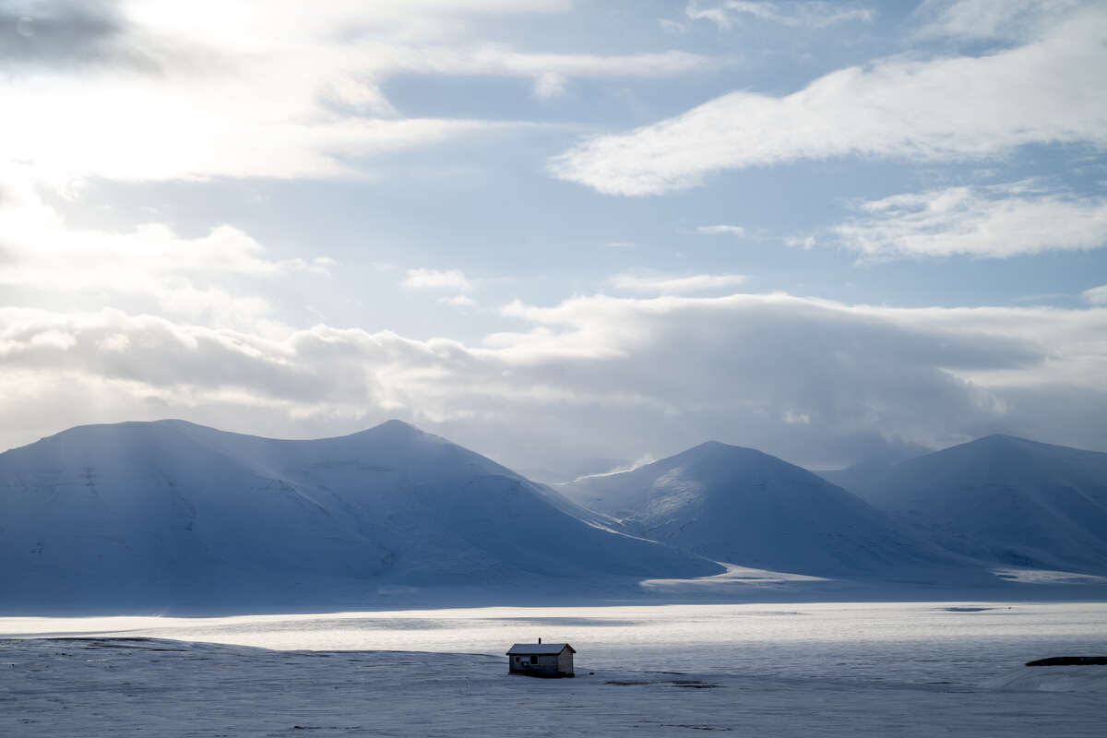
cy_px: 369
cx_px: 554
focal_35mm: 62
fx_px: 1906
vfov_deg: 21.9
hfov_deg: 32.4
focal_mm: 62
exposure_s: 1/1000
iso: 200
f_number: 10
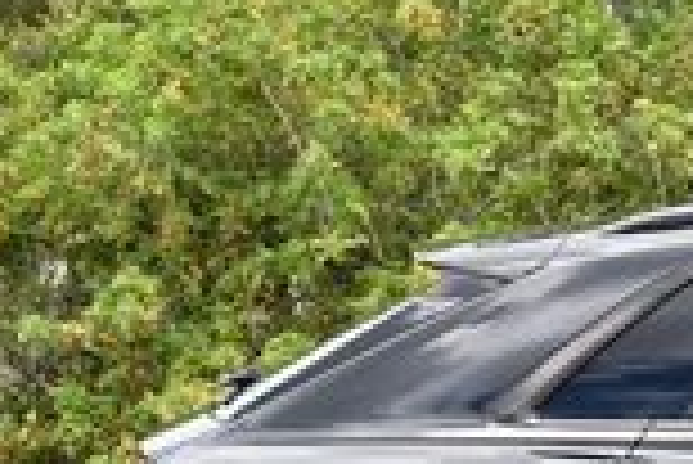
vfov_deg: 7.5
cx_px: 1269
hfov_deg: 10.5
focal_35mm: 183
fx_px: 3526
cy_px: 360
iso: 200
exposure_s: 1/250
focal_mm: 22
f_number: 8
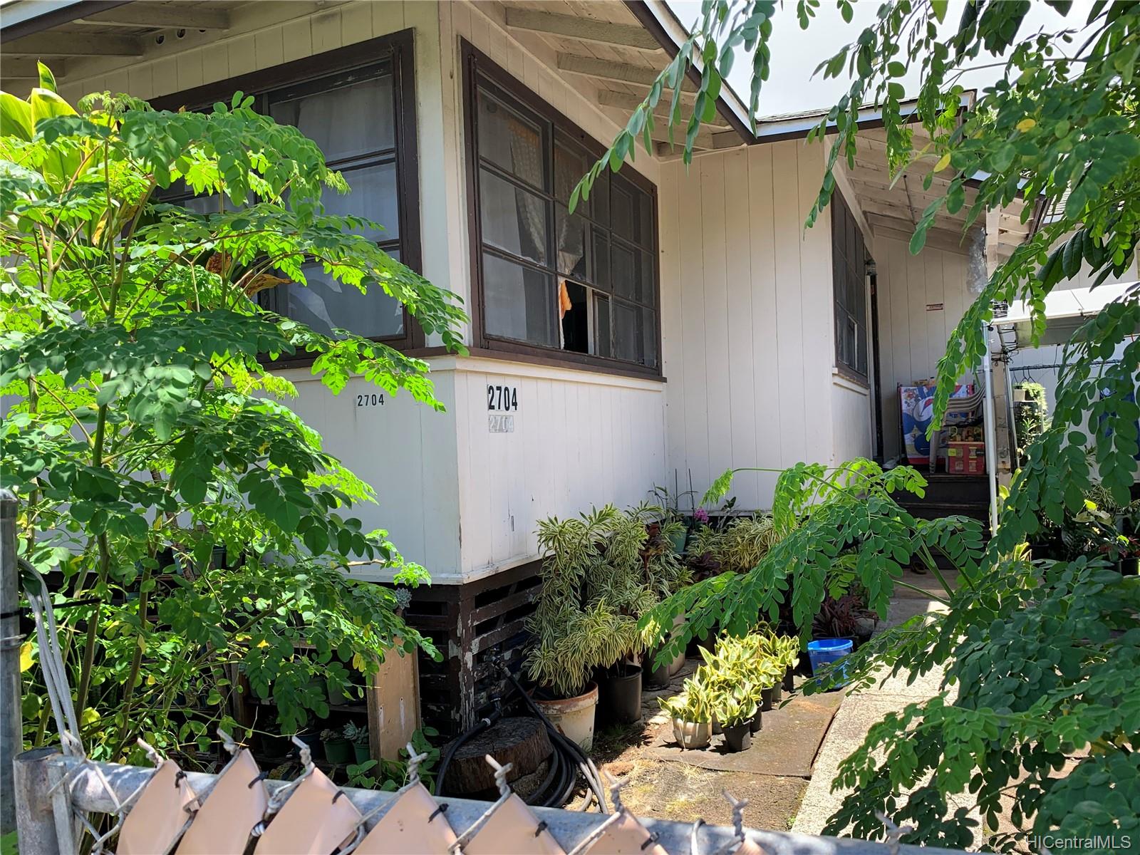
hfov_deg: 67.3
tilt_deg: +4.1
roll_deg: +2.1
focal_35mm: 26
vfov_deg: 53.1
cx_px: 570
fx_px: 856
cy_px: 428
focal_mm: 4.25
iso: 25
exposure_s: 1/320
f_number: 1.8
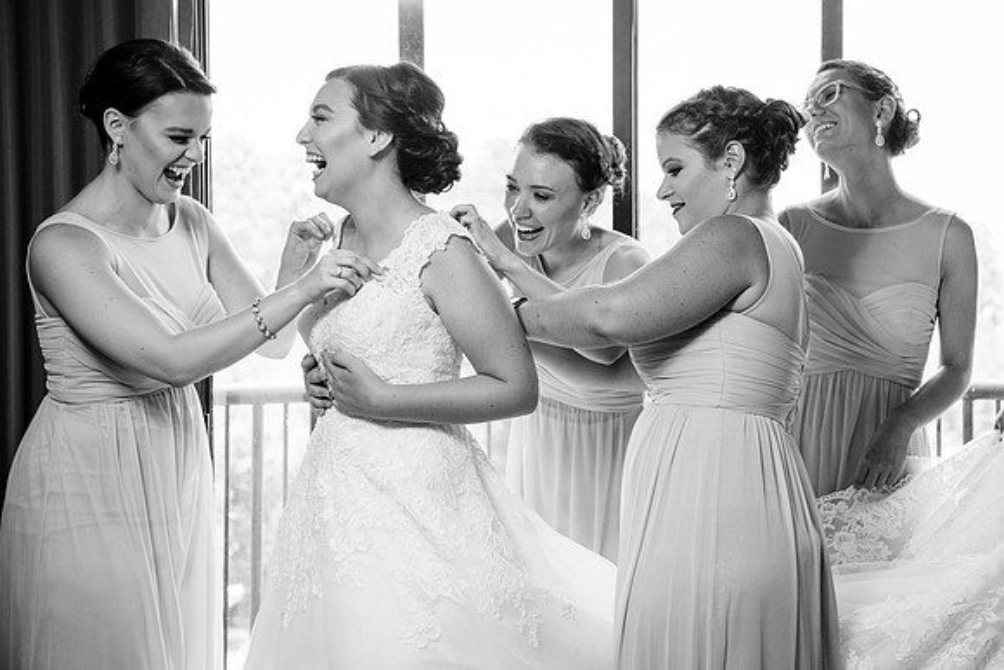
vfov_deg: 17.9
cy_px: 308
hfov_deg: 26.5
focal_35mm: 76
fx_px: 2131
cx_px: 547
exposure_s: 1/200
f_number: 5.6
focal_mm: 70
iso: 1000
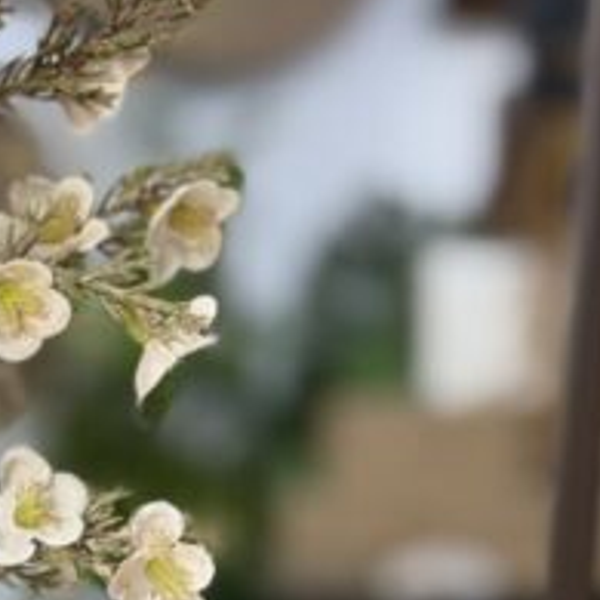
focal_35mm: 223
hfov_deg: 7.6
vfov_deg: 7.6
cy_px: 1052
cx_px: -468
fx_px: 4373
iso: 50
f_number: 1.78
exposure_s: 1/60
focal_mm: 6.76
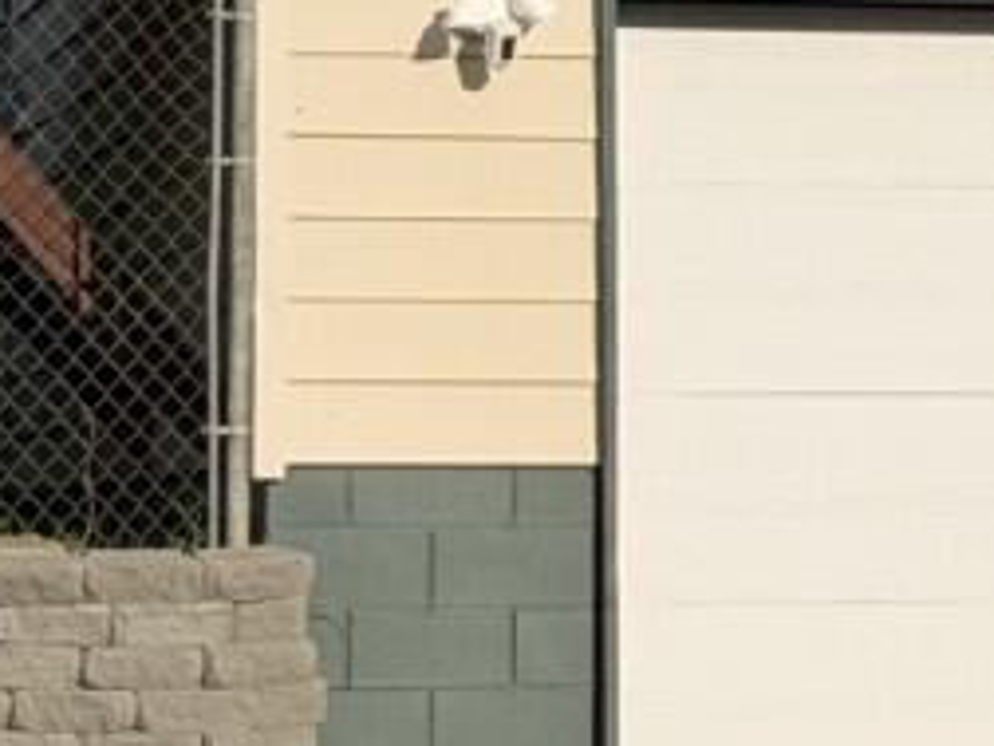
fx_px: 7868
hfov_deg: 7.1
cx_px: 1495
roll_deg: +0.3
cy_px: 138
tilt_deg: +3.0
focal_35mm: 274
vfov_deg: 5.4
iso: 64
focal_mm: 6.76
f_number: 1.78
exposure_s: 1/9901
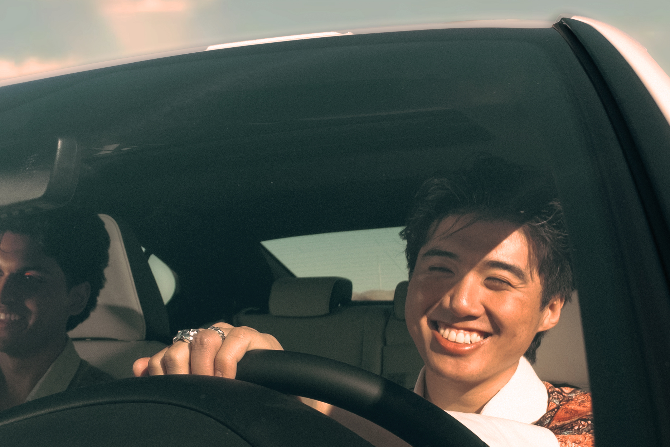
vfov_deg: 27.0
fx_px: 930
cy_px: 196
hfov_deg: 37.5
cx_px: 90
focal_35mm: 50
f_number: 4
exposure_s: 1/500
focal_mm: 10
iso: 800
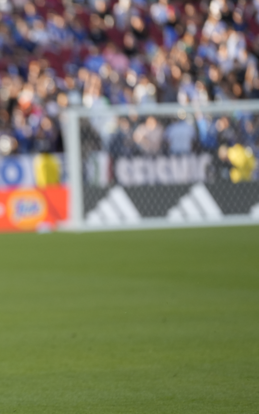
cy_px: 213
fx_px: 5353
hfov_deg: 2.8
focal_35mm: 474
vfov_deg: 4.4
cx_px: -200
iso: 500
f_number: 2.8
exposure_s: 1/1600
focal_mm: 200
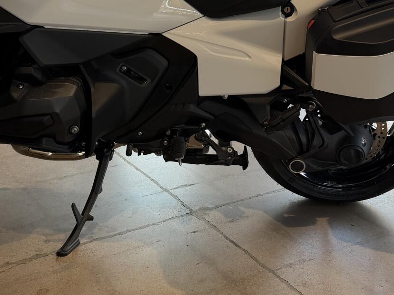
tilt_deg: -8.9
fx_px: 660
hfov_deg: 33.2
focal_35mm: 58
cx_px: 197
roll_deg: -0.7
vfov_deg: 24.2
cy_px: 9
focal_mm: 6.76
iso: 80
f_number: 1.78
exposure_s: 1/232
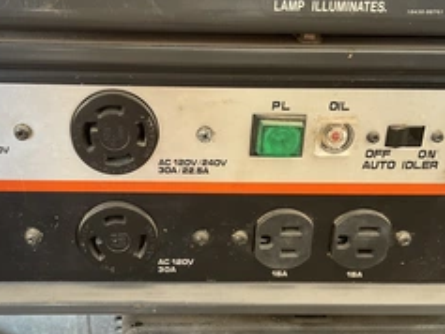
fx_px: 630
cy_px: 184
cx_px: 182
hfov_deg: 38.8
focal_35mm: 49
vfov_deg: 29.7
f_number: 1.8
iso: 64
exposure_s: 1/88
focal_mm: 3
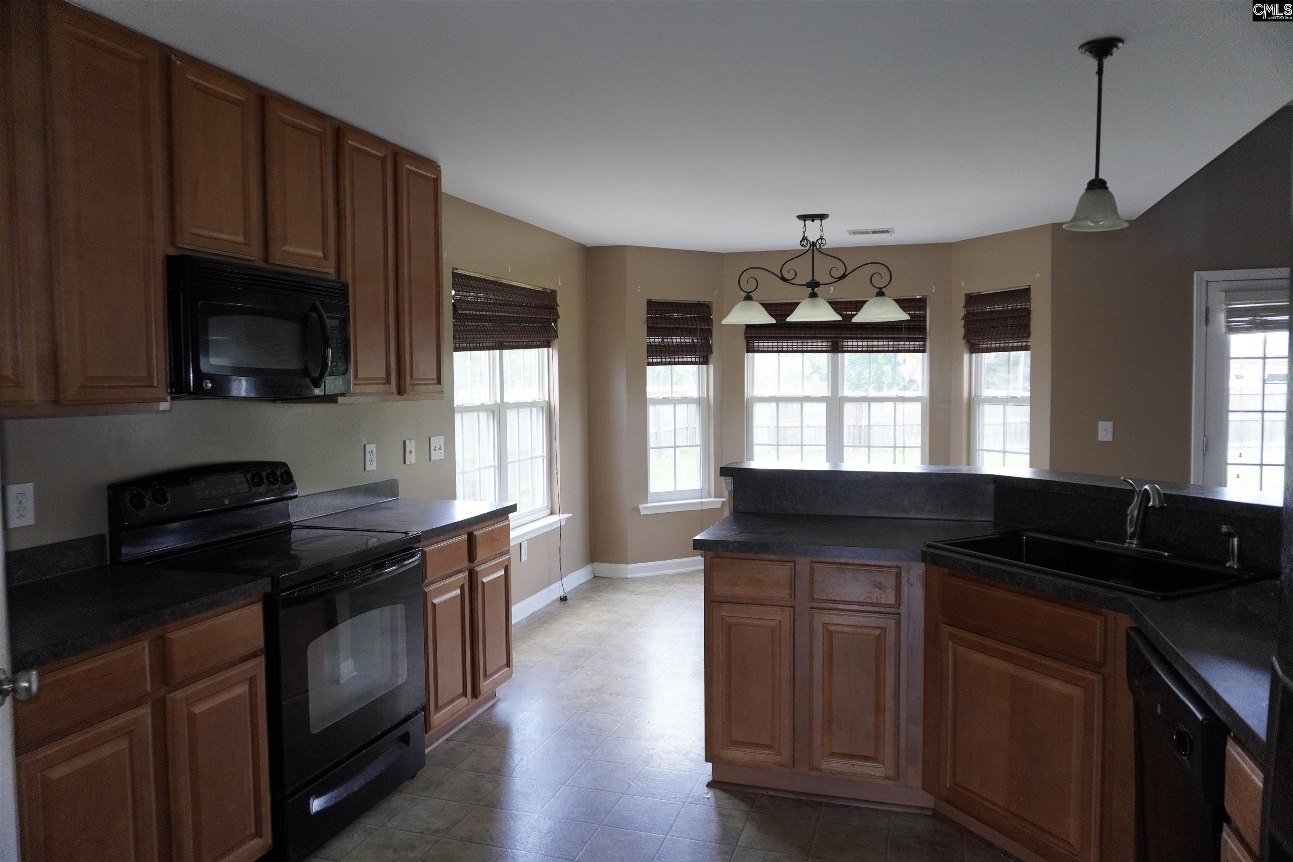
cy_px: 431
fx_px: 862
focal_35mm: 24
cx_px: 646
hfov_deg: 73.7
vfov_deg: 53.1
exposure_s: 1/160
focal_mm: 16
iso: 640
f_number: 4
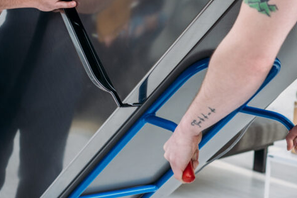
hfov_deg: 26.6
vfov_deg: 17.8
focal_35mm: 76
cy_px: 31
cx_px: 145
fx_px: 627
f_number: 3.5
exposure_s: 1/200
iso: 100
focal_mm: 35
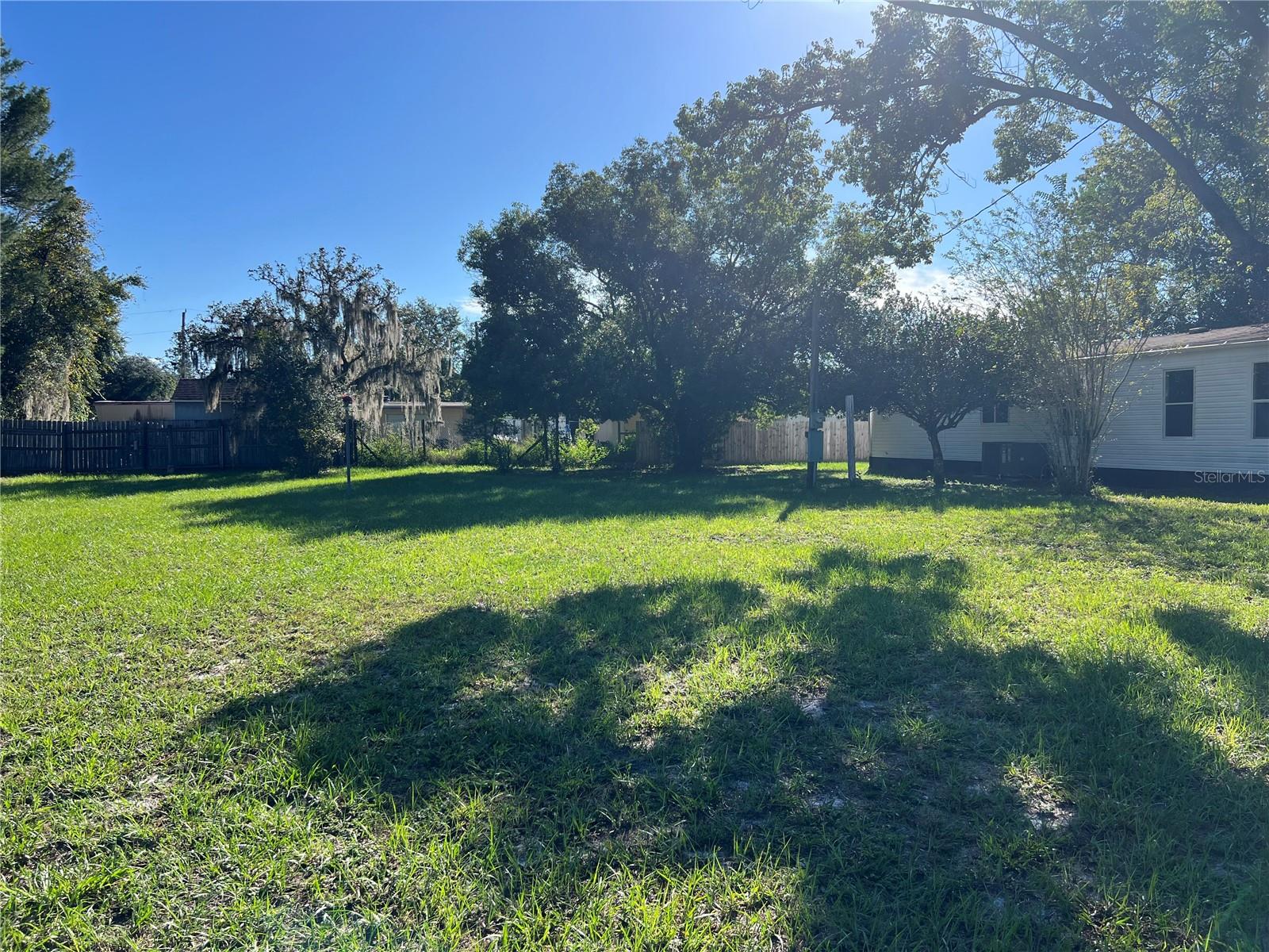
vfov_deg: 53.1
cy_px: 476
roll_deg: +0.5
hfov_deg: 67.3
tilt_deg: -3.5
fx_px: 953
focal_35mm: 26
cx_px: 634
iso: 50
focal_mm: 5.7
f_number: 1.5
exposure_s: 1/3257
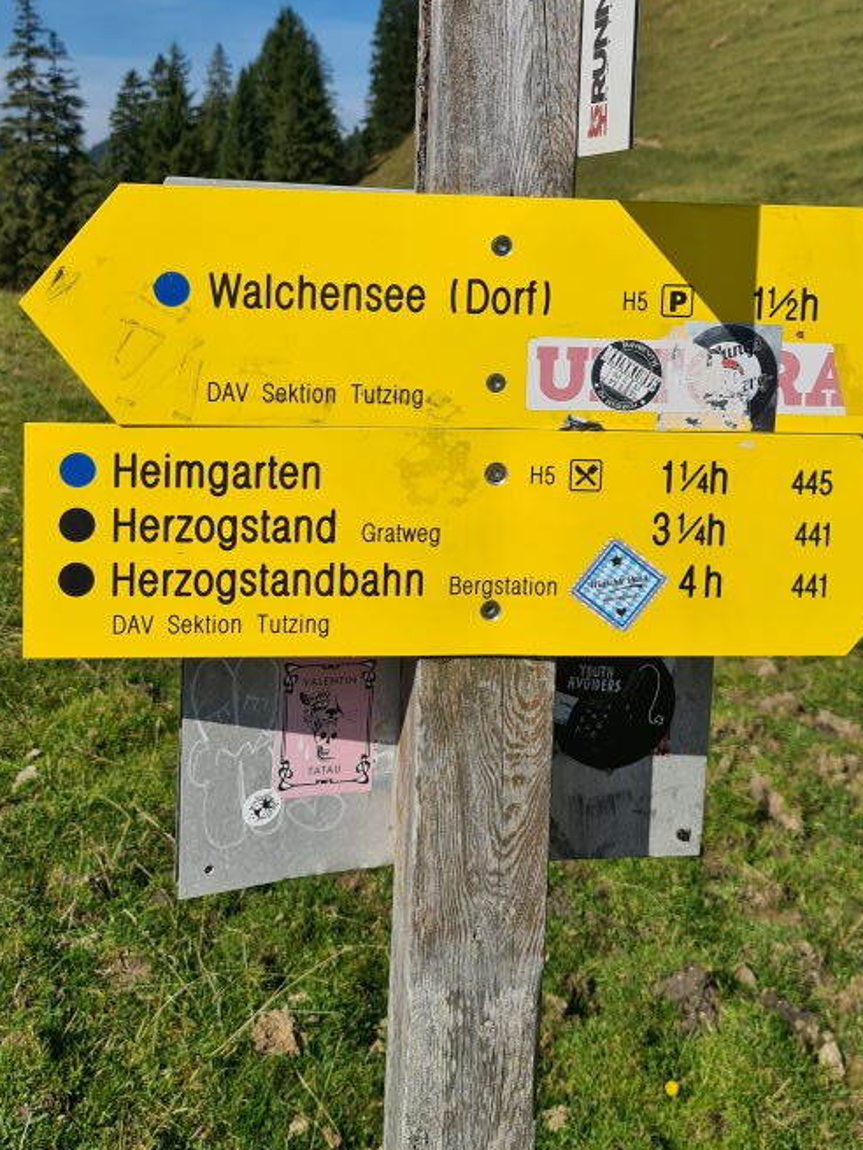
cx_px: 440
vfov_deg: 46.5
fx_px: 1296
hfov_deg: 36.8
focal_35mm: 39
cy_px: 319
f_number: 1.8
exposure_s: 1/2152
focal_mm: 7
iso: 50
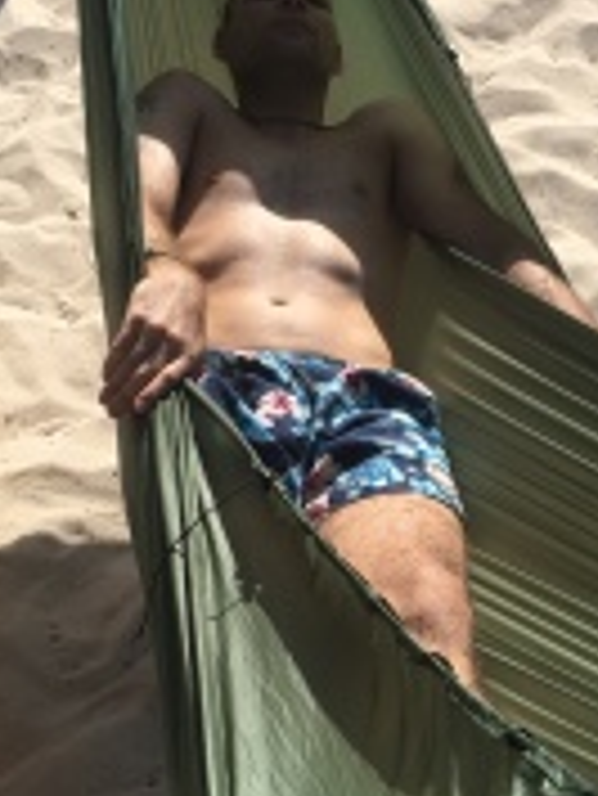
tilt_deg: -42.5
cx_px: 373
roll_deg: -0.7
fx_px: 1380
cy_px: 436
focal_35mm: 60
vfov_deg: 32.1
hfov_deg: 24.4
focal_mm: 4.15
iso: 25
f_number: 2.2
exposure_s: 1/1923
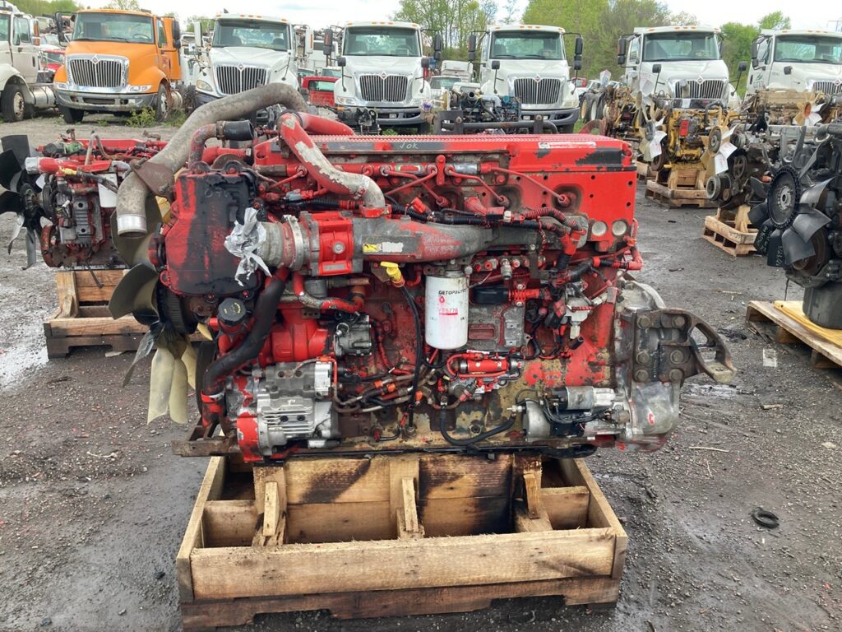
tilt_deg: -20.2
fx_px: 681
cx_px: 421
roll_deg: -0.8
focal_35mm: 28
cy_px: 316
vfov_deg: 49.7
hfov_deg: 63.4
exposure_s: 1/149
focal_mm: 3.99
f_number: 1.8
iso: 20
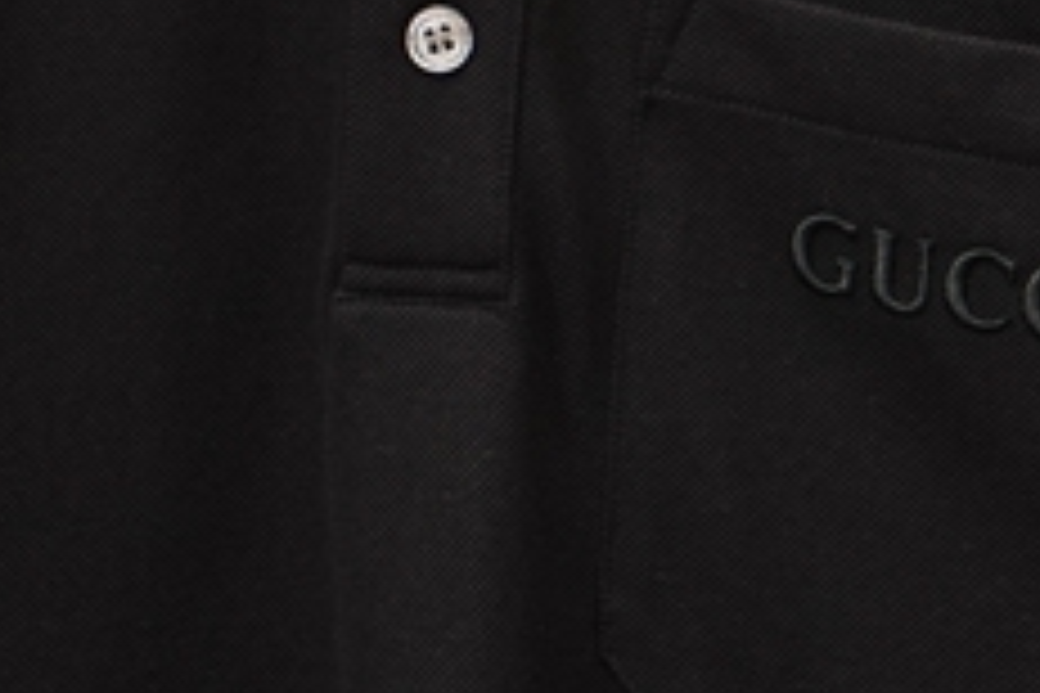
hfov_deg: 5.8
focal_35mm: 358
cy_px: -153
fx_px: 10351
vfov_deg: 3.8
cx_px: 396
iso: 400
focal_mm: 51
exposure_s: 1/125
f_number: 4
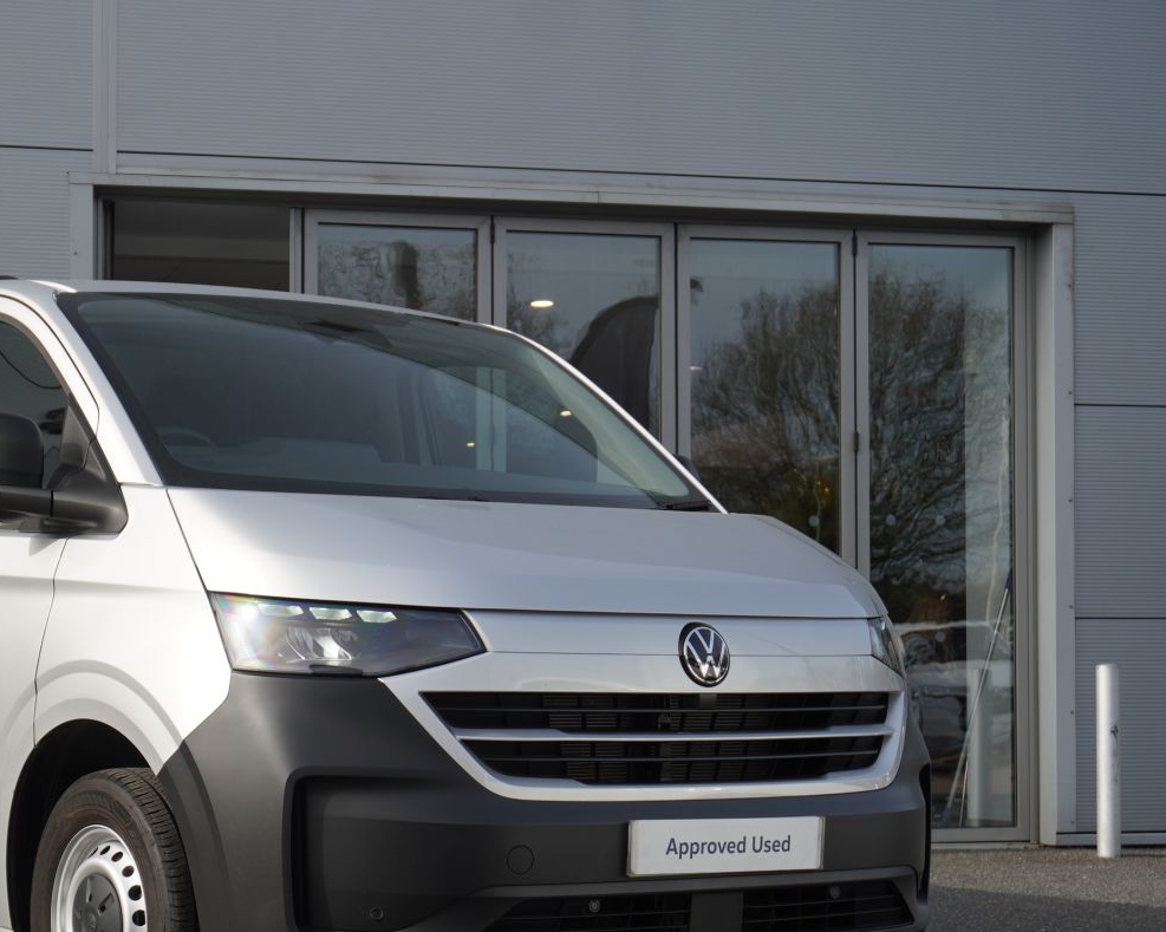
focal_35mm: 73
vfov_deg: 20.9
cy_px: 627
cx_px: 248
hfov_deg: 25.7
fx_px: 2518
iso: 100
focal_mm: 32
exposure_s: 1/200
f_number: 5.6
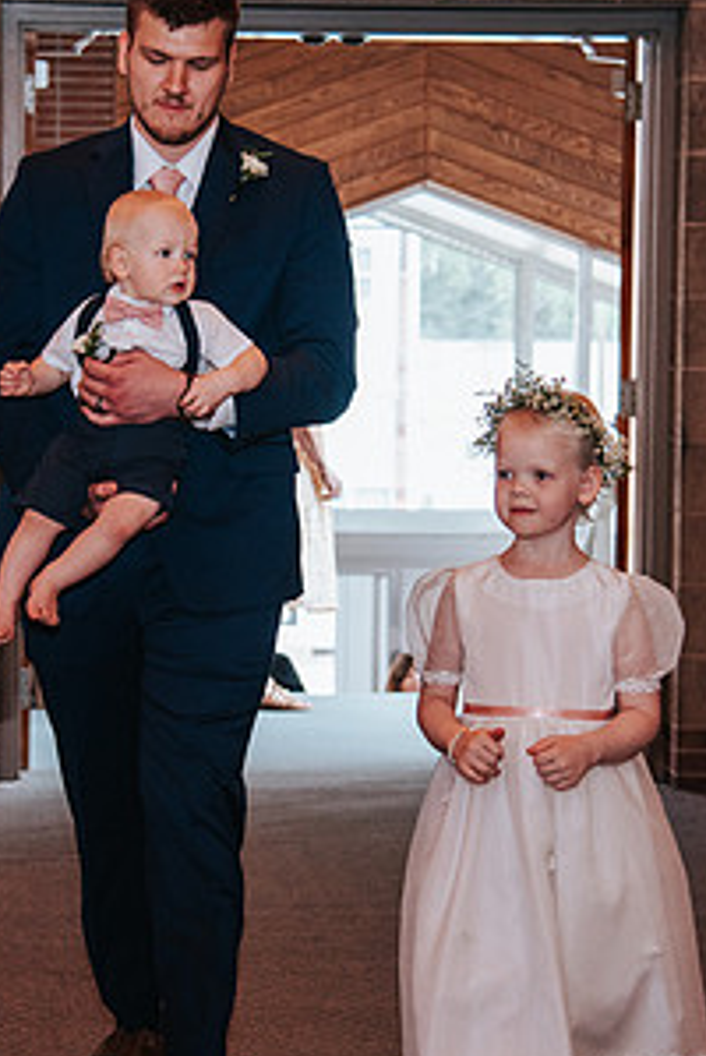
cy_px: 460
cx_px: 180
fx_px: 3199
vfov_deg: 18.7
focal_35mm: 109
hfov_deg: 12.6
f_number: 4
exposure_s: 1/200
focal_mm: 48
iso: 1000
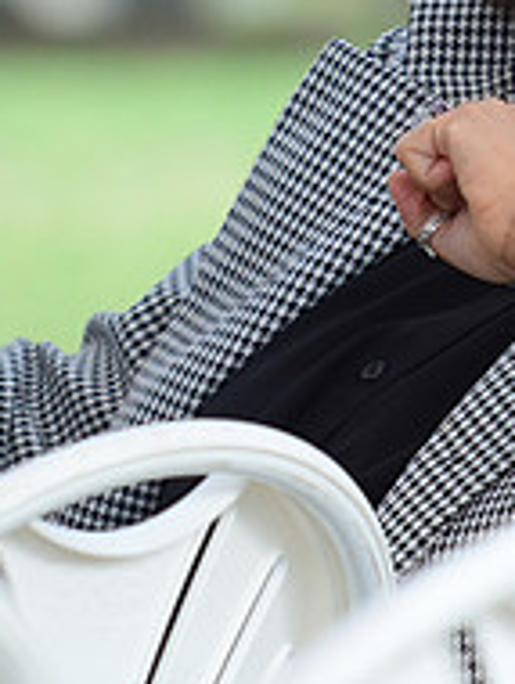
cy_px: 7
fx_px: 12172
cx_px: 1023
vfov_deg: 3.2
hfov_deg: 2.4
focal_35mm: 615
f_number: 2.8
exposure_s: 1/400
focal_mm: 140
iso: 800
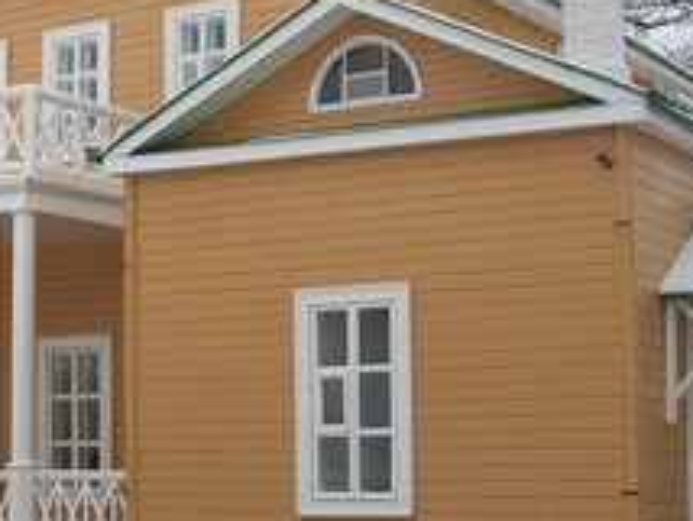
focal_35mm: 84
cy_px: 332
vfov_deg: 17.6
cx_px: 126
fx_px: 1684
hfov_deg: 22.9
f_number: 4.8
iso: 64
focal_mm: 6
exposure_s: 1/320
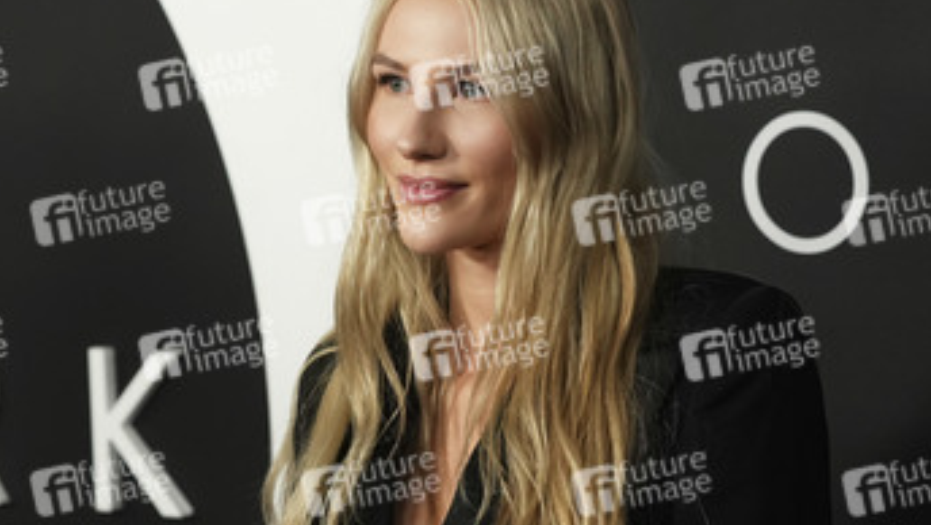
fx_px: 3384
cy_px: 281
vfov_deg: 8.9
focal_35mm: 137
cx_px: 406
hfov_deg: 15.7
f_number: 5.6
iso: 6400
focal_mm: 100
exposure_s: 1/320
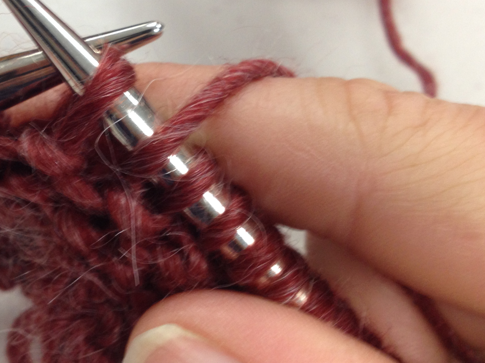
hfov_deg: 30.8
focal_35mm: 62
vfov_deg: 23.6
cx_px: 134
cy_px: 131
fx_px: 869
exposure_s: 1/20
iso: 80
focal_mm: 4.28
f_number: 2.4
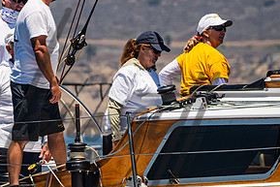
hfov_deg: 2.9
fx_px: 5494
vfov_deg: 2.0
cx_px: 36
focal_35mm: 706
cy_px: 106
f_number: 8
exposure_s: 1/1600
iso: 400
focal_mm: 300
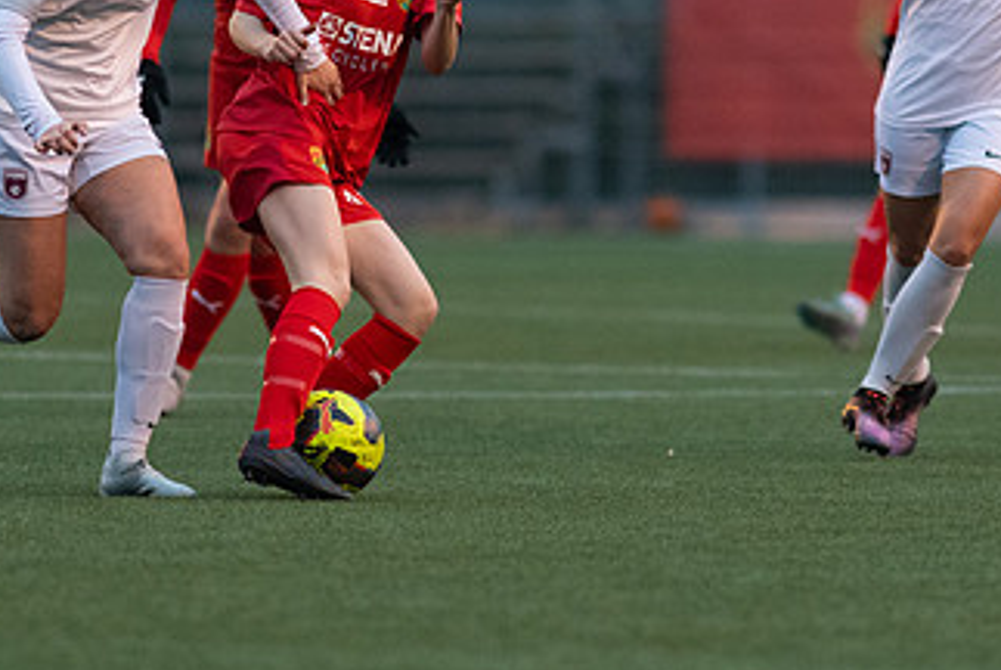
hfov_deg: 2.6
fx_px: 22459
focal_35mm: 807
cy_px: 172
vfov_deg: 1.7
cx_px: 456
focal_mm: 300
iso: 3200
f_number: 3.2
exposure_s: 1/1000
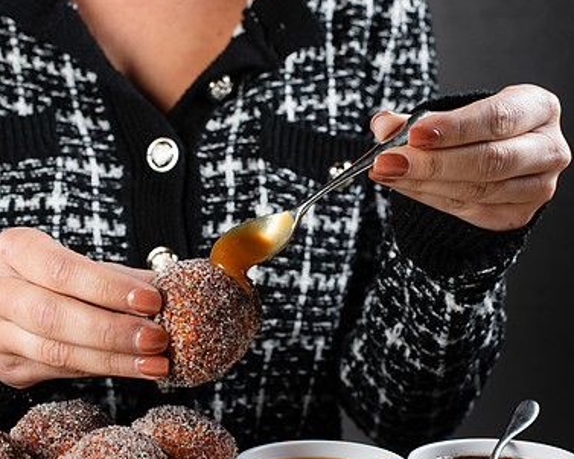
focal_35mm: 89
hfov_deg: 21.5
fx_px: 1511
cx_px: 242
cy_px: 295
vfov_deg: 17.2
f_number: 7.1
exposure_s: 1/200
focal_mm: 50
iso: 200
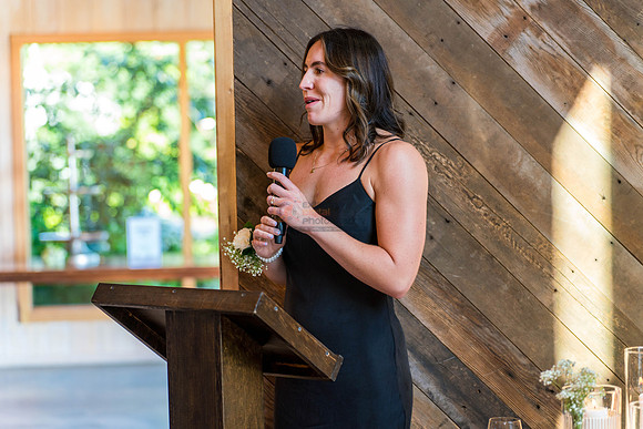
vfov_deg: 15.2
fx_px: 1608
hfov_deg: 22.6
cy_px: 214
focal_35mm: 90
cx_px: 322
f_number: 2.8
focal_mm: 90
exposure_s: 1/160
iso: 400
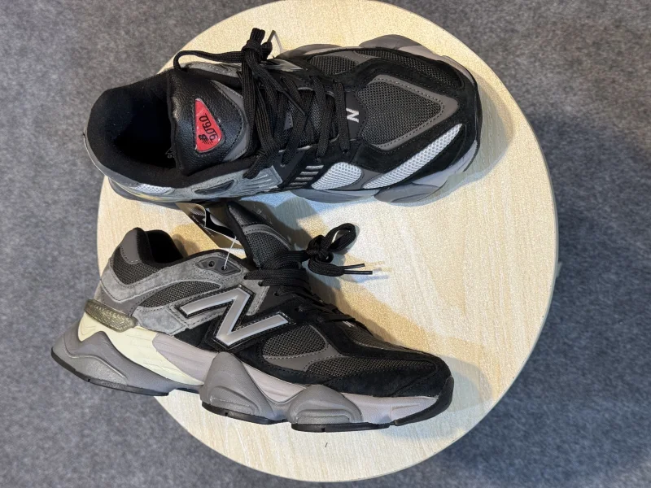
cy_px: 244
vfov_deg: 30.3
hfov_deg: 39.7
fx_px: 903
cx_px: 326
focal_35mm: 48
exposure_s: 1/50
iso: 80
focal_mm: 6.76
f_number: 1.78
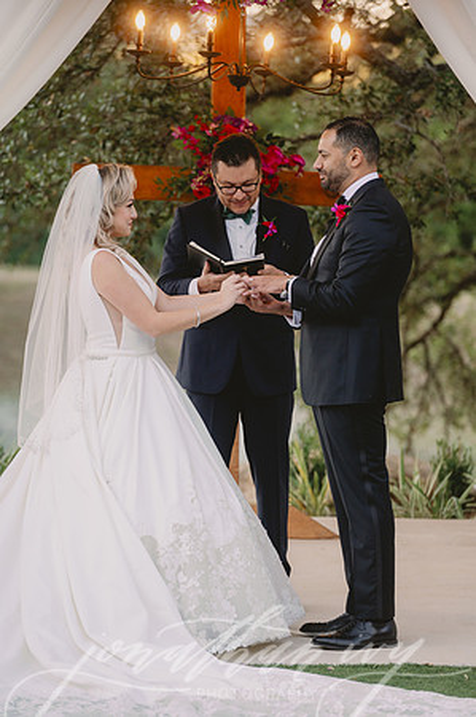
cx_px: 238
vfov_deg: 10.3
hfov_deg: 6.9
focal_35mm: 200
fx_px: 3976
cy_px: 358
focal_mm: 200
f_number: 2.8
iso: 800
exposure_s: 1/400
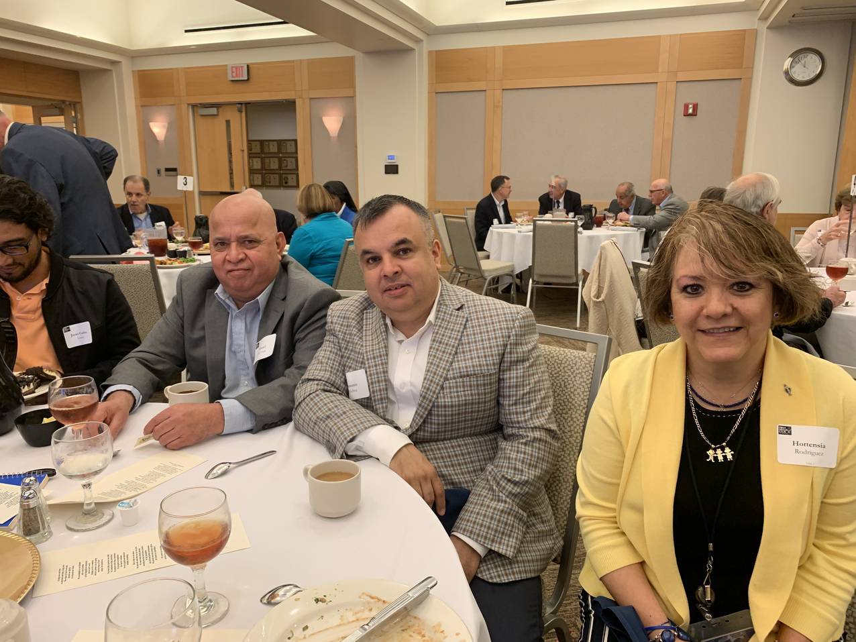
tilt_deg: -12.7
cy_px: 321
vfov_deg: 53.1
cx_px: 428
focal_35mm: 26
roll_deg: +0.3
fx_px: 643
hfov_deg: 67.3
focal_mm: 4.25
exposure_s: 1/60
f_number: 1.8
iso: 160
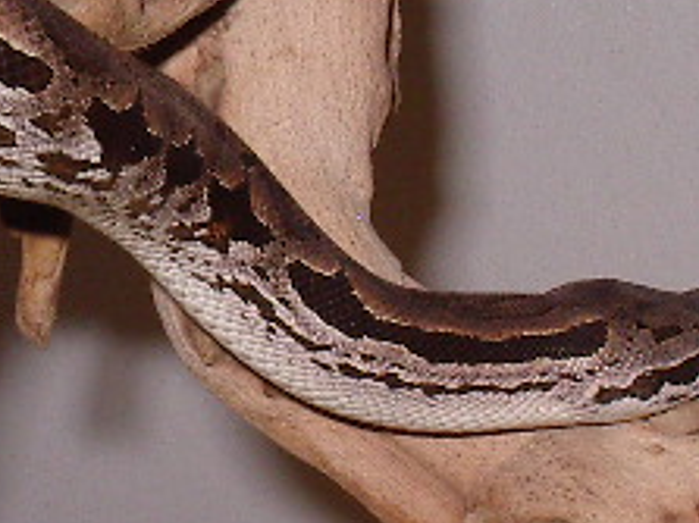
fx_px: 4400
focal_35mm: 218
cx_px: -50
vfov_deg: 6.8
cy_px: -47
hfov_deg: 9.0
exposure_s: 1/80
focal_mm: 11.5
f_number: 6.9
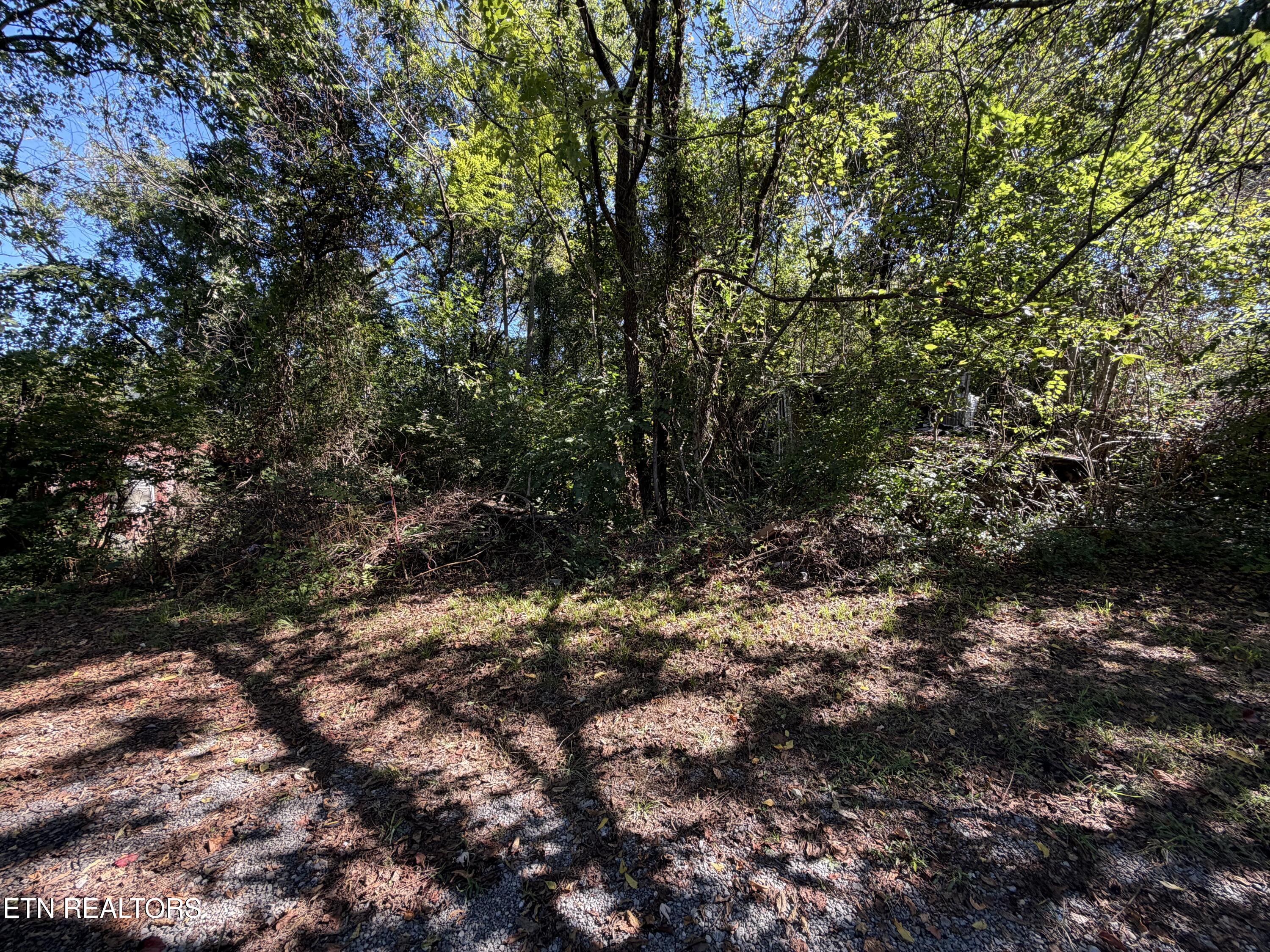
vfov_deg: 85.7
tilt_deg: -1.7
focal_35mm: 14
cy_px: 476
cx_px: 635
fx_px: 514
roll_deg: +1.7
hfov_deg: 102.1
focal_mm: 2.22
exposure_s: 1/121
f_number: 2.2
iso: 50
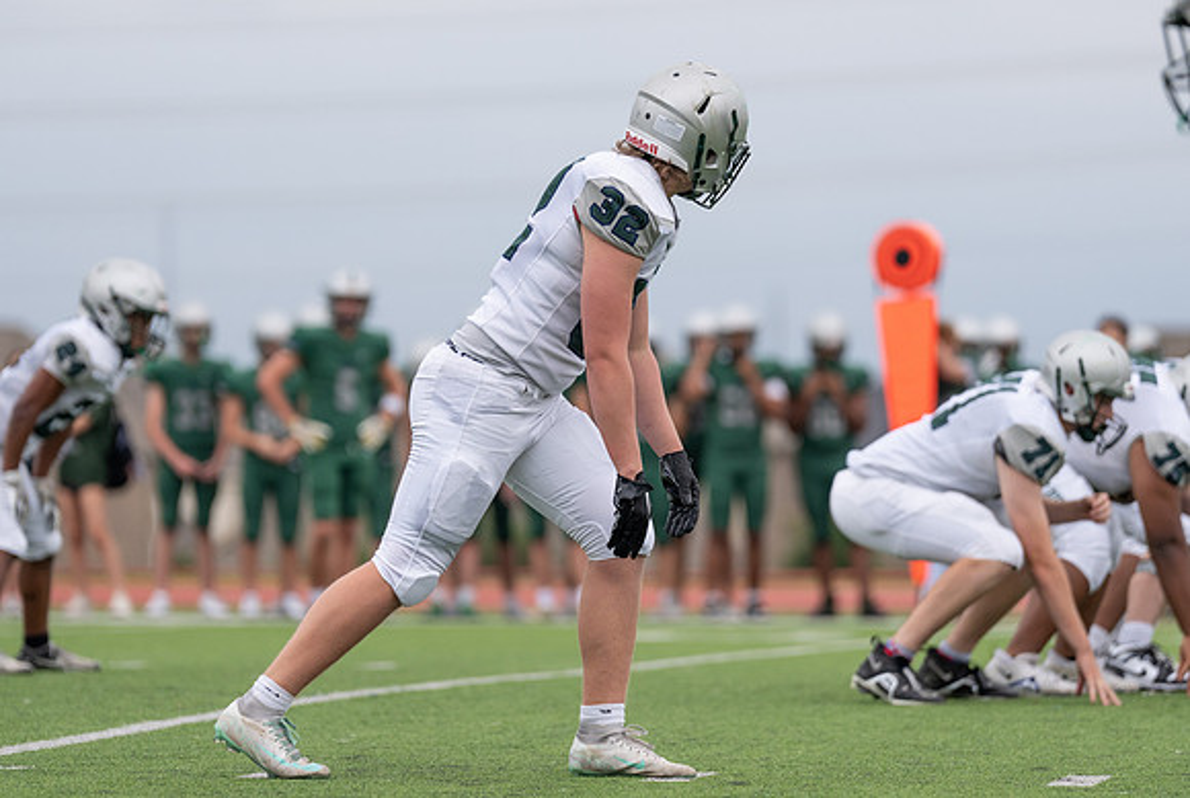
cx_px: 601
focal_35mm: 285
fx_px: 9434
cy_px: 353
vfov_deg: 4.8
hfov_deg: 7.2
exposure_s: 1/1250
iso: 250
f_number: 2.8
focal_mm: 200
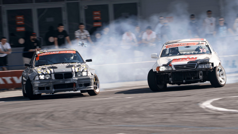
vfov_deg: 3.4
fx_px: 2265
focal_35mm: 359
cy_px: 75
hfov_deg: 6.0
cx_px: 127
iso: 100
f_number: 10
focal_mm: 160
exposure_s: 1/125
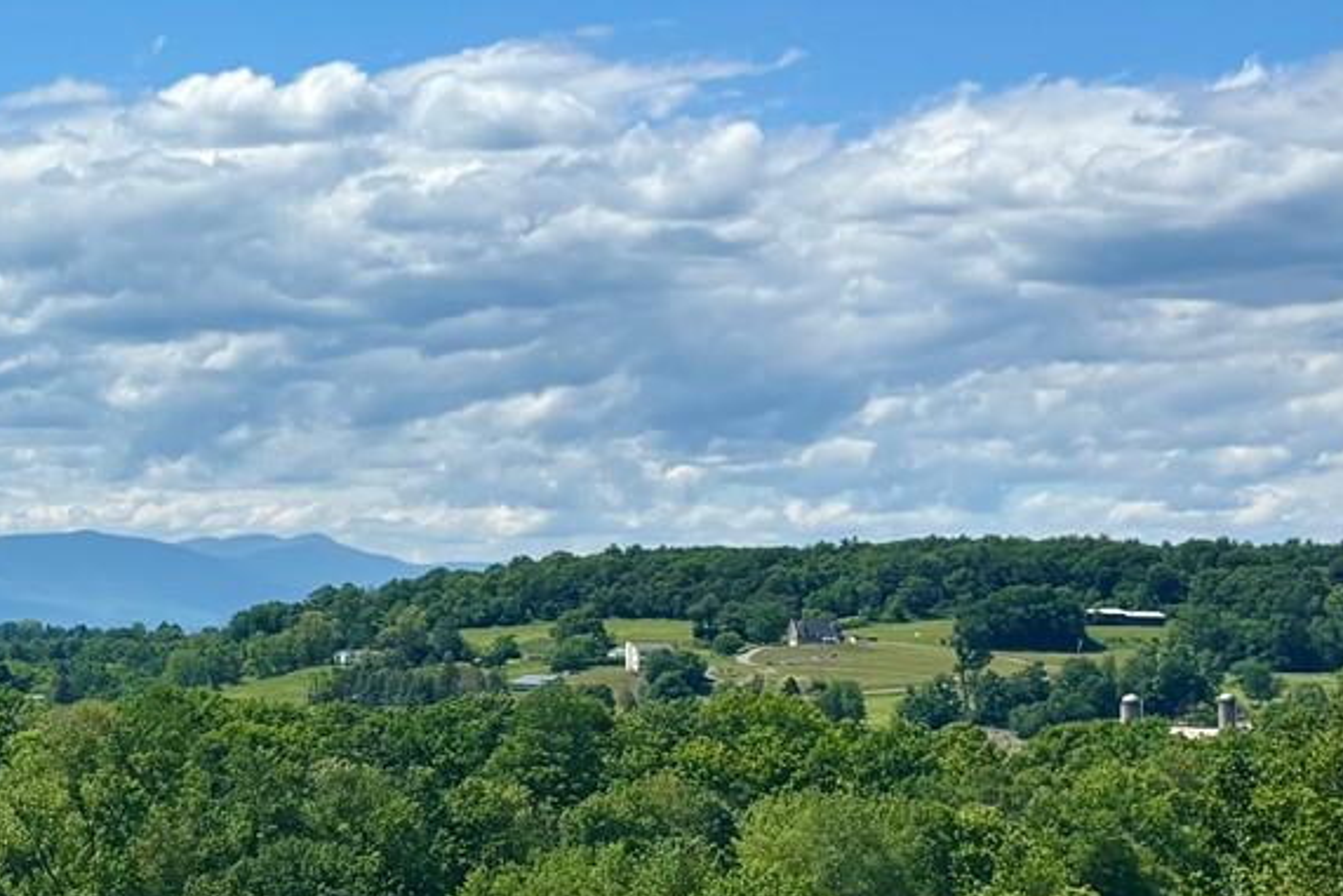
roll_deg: -0.2
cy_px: 430
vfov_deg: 14.1
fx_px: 3619
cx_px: -289
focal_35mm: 97
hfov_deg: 19.7
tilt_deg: +2.6
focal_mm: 5.96
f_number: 1.6
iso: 50
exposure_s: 1/5348
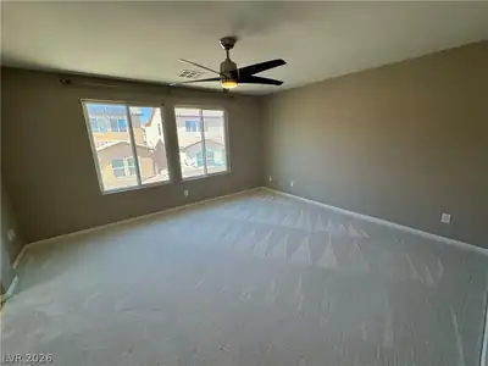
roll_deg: +1.8
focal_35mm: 14
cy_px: 183
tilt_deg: -15.8
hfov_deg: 102.1
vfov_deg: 85.7
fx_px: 197
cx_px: 244
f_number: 2.2
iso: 50
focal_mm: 2.22
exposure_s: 1/120
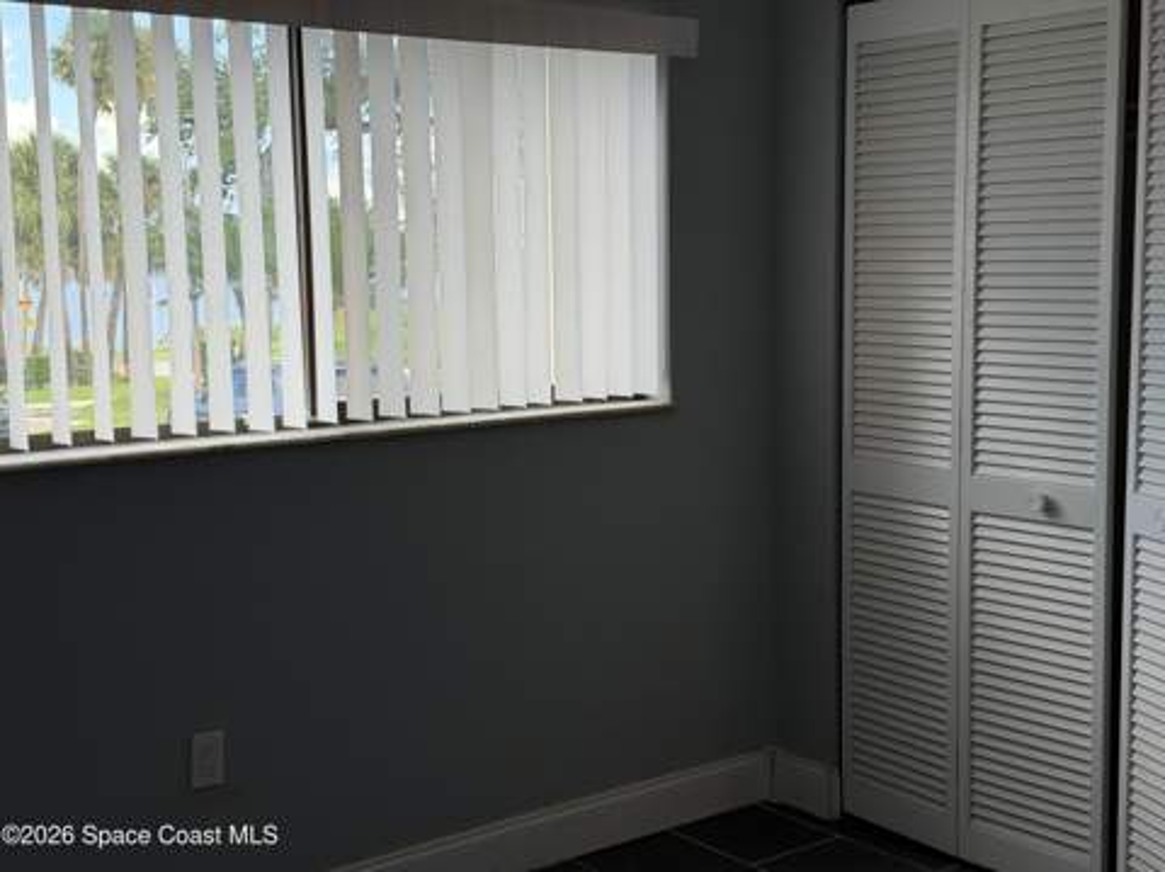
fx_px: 1614
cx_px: 582
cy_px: 436
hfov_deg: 39.7
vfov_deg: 30.2
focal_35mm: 48
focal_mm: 6.76
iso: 50
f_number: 1.78
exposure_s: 1/219
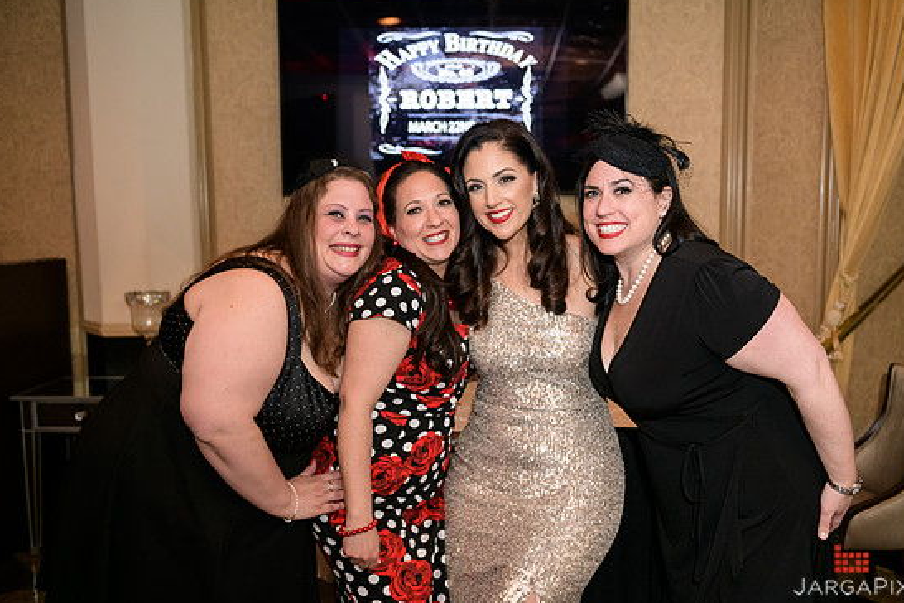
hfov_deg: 55.8
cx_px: 472
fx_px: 854
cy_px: 311
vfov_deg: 38.9
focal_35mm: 34
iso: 1600
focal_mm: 32
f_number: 3.2
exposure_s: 1/125
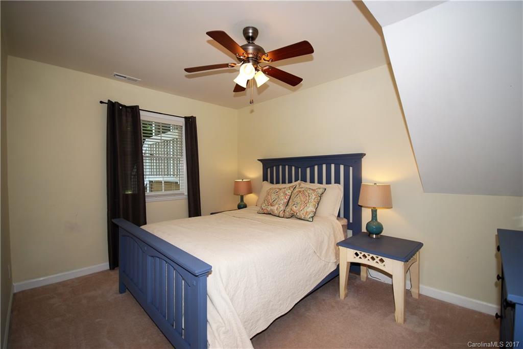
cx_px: 262
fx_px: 218
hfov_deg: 100.4
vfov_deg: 77.4
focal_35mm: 15
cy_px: 174
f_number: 4
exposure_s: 1/60
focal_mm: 10
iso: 100
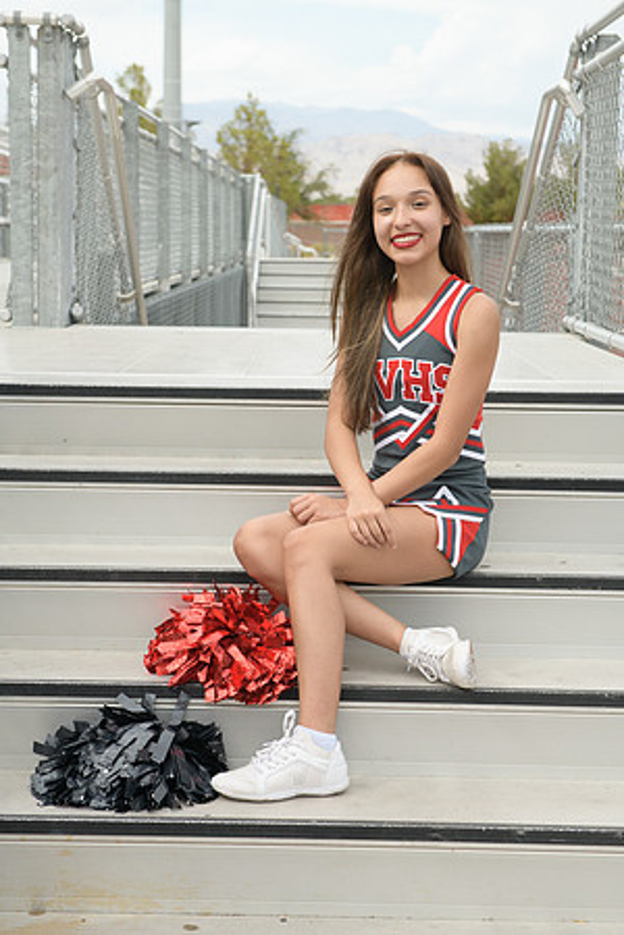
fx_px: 1820
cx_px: 312
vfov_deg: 28.8
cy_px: 468
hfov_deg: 19.5
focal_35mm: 70
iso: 800
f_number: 5.6
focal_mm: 70
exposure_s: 1/1250
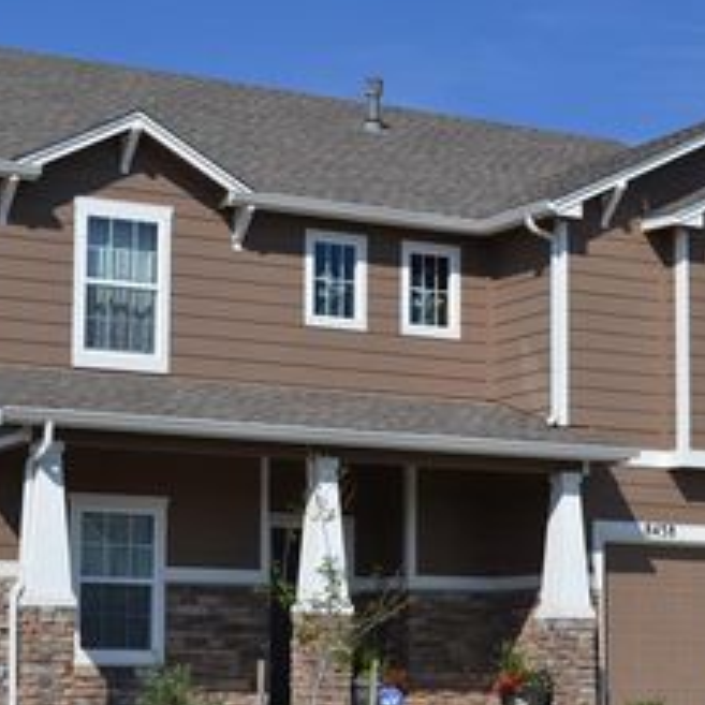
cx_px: 364
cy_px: 427
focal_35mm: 93
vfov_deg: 18.7
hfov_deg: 18.7
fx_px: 2143
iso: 100
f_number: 9
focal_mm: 32
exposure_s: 1/320
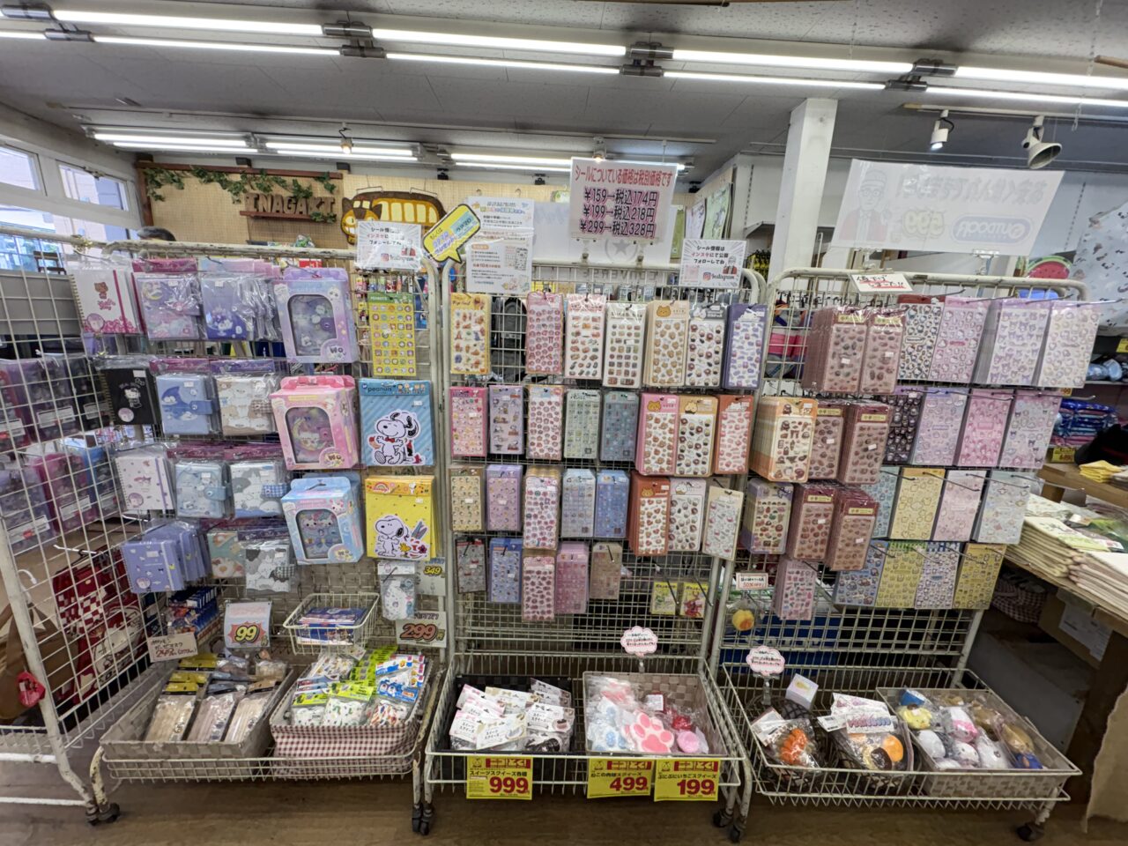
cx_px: 564
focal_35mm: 14
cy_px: 423
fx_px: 456
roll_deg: -2.3
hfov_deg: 102.1
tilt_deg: -13.3
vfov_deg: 85.7
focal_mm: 2.22
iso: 125
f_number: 2.2
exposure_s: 1/100
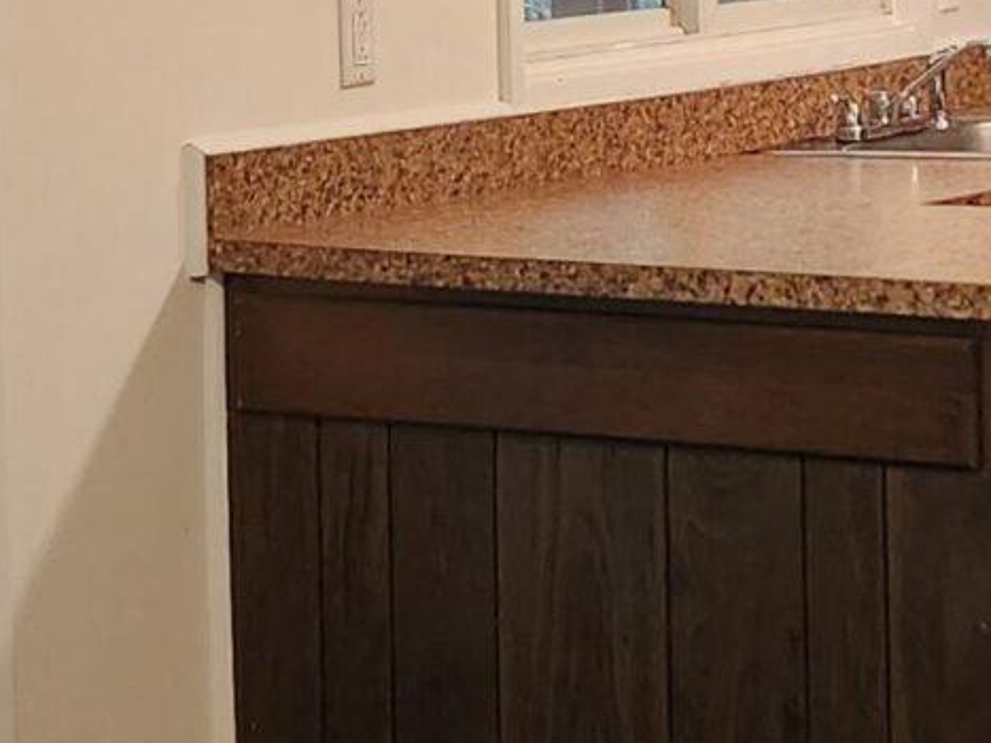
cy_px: 189
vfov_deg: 11.7
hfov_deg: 15.6
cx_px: 586
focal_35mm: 126
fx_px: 3606
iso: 500
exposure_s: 1/120
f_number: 1.8
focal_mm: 5.4
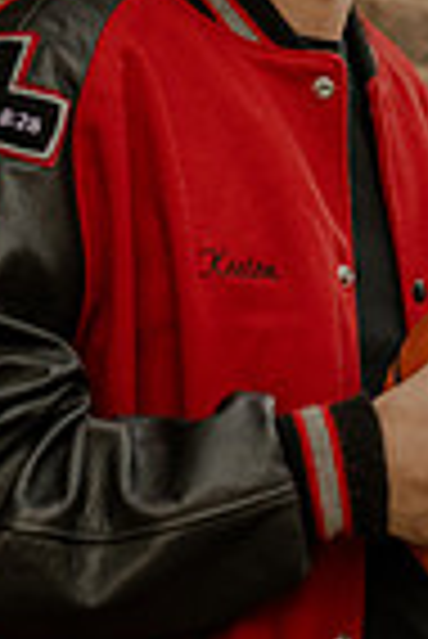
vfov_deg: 12.9
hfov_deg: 8.7
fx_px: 2811
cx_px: 284
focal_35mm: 158
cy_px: 81
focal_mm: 50
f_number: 1.8
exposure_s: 1/2000
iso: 800
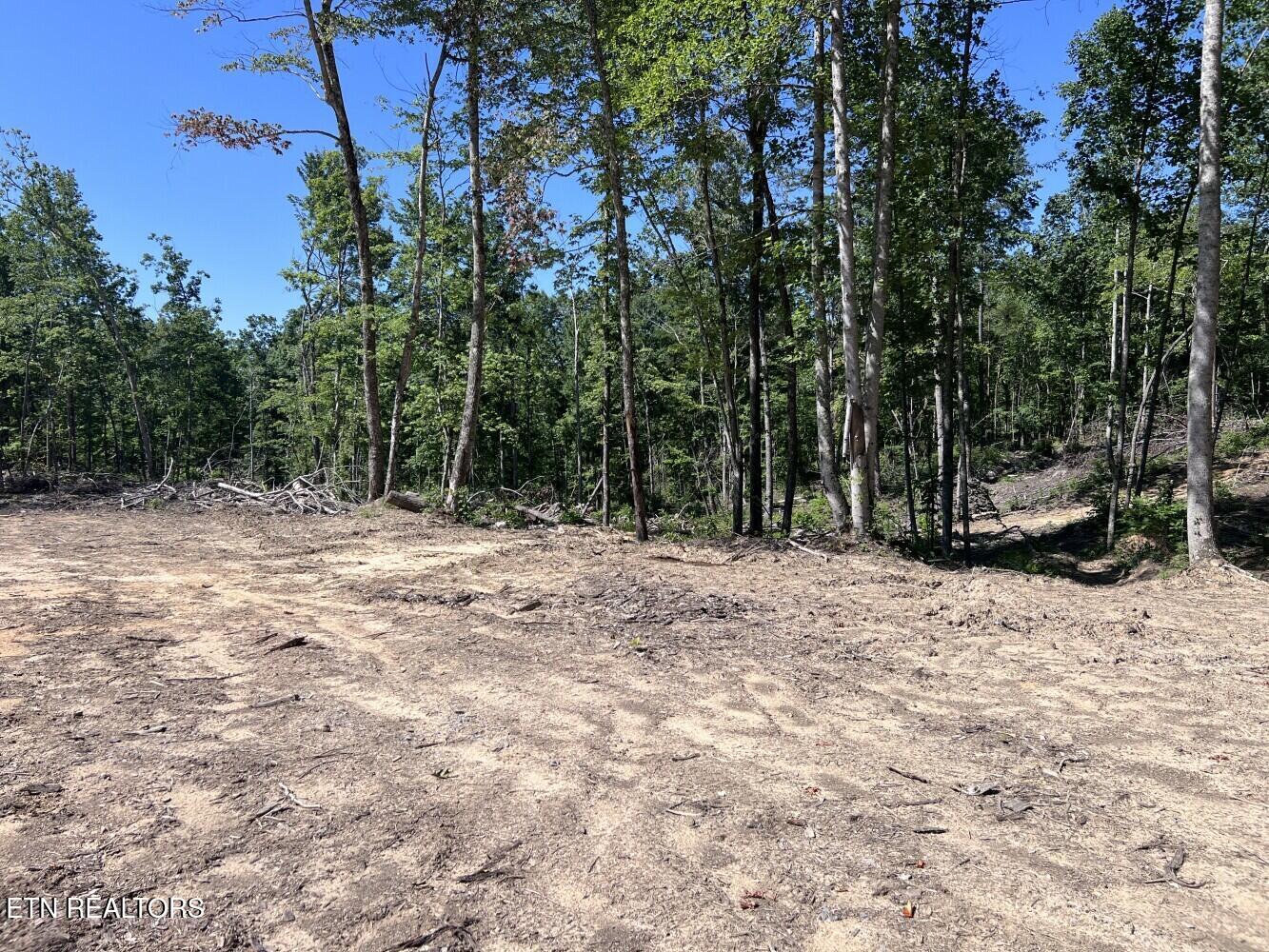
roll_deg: +0.6
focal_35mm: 26
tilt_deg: -2.4
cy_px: 476
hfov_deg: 67.3
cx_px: 634
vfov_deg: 53.1
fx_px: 953
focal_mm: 5.7
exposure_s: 1/3257
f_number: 1.5
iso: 50
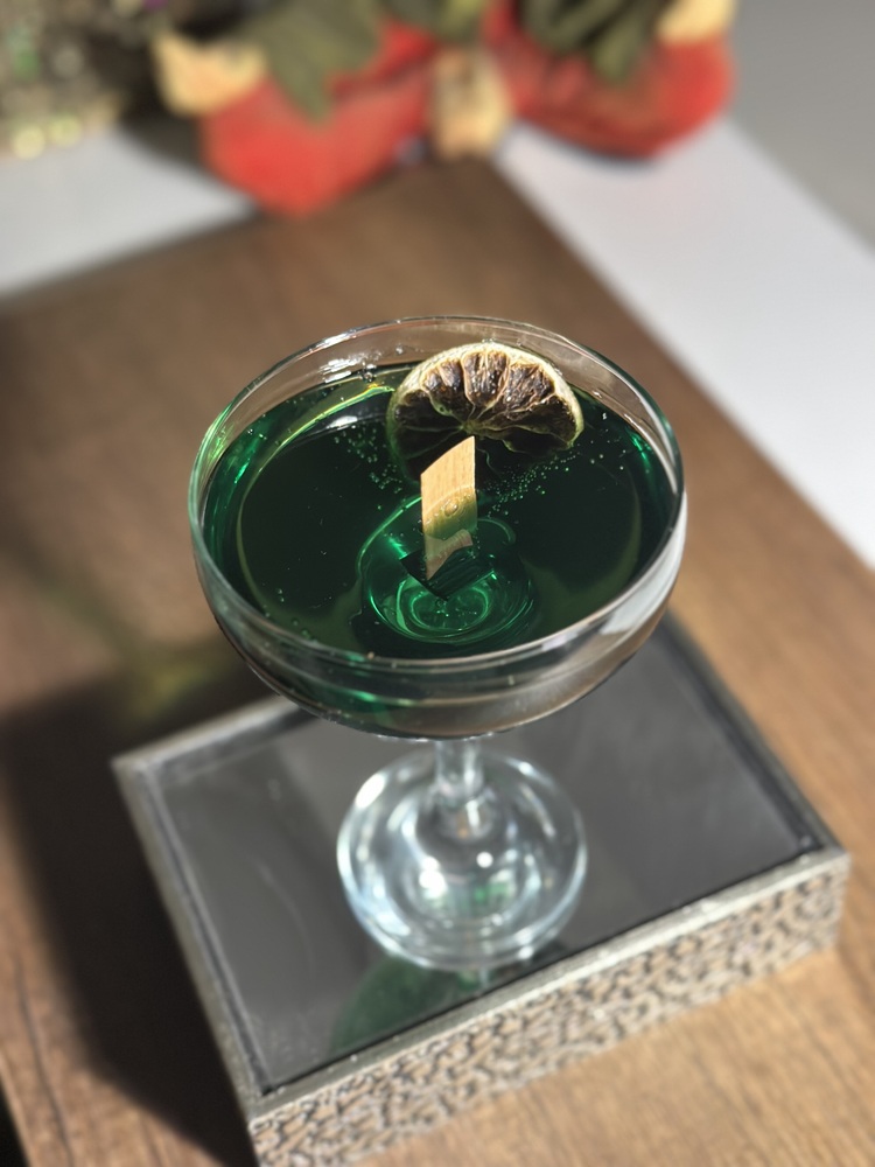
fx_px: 1618
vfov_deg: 39.7
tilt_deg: -49.1
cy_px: 584
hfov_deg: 30.3
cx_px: 438
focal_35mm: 48
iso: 320
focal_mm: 6.86
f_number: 1.78
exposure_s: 1/50
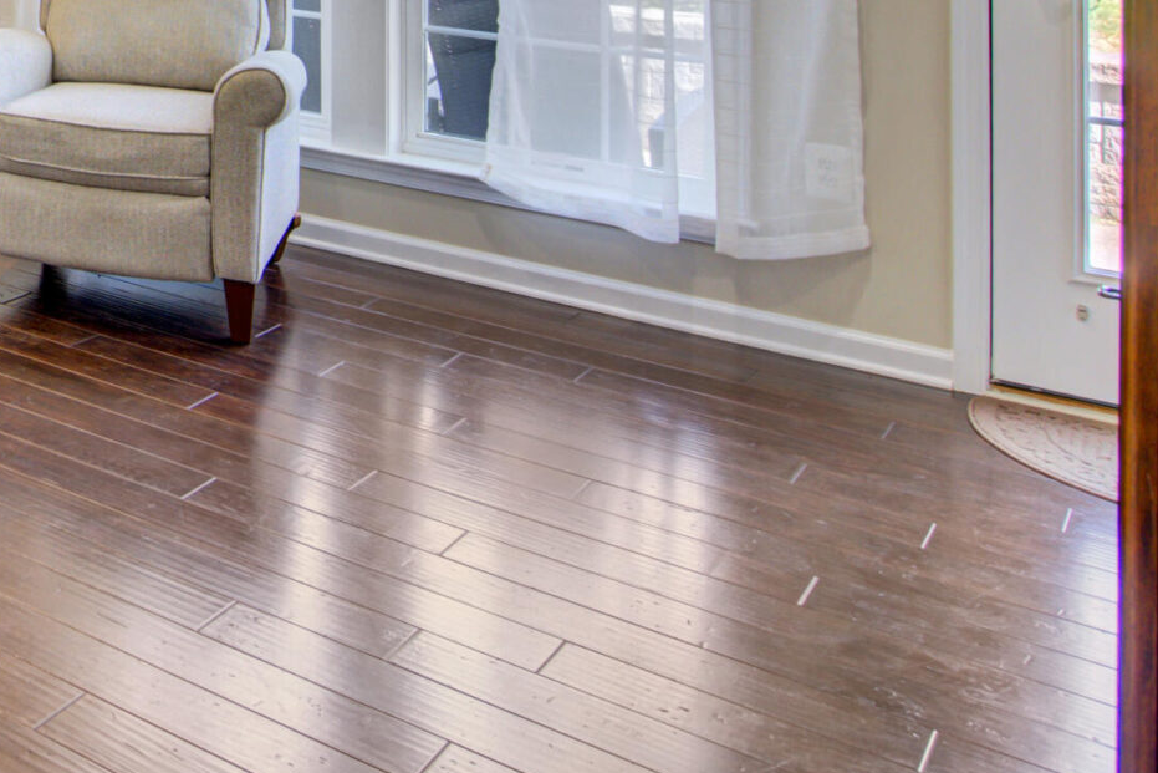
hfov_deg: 34.7
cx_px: -257
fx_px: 1415
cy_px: -121
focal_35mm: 44
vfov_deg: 27.4
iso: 400
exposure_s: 1/20
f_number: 8
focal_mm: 16
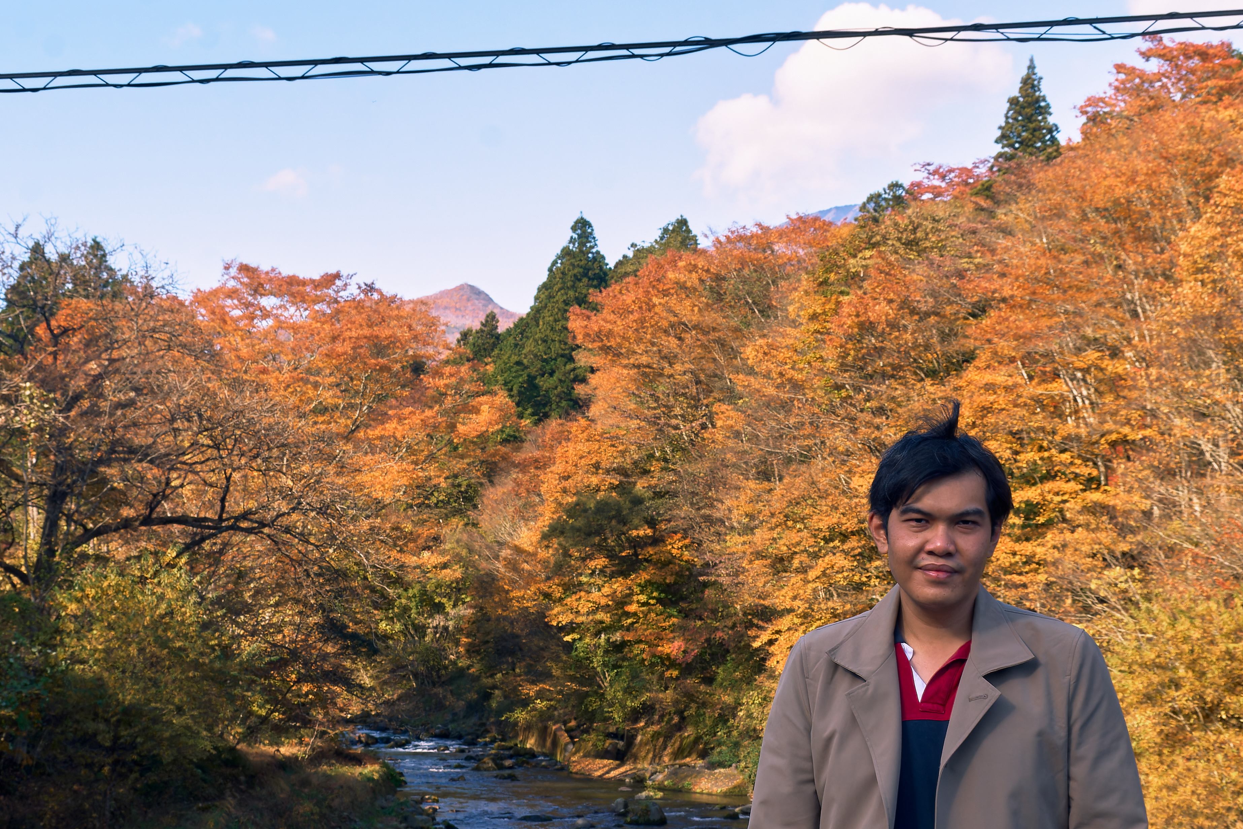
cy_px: 555
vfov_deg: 20.6
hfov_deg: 30.6
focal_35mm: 66
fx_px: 2272
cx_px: 617
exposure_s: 1/320
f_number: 10
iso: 400
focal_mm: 27
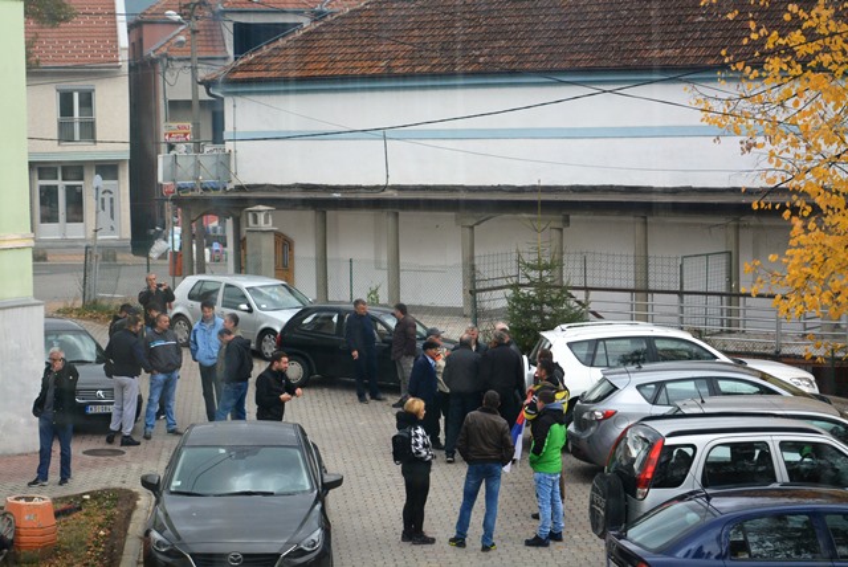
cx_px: 424
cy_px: 284
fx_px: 1945
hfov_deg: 24.6
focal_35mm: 82
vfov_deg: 16.6
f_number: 5.6
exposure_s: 1/500
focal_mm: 55
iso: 1100
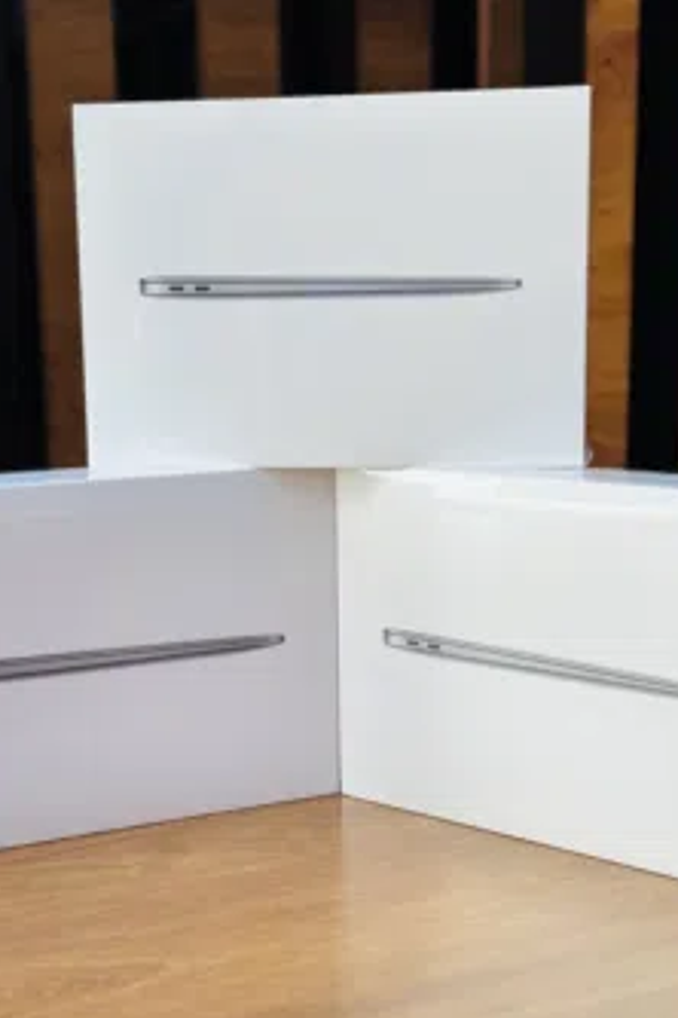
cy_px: 559
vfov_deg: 33.4
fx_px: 1695
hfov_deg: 22.6
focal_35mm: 60
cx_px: 299
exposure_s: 1/464
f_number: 1.78
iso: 80
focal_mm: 6.86
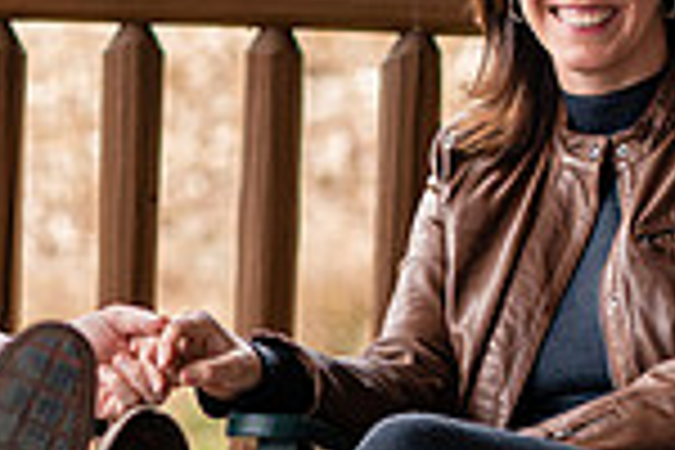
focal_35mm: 329
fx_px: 6168
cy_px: 457
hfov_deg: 6.3
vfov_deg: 4.2
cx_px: 144
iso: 320
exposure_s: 1/320
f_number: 2.8
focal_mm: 85
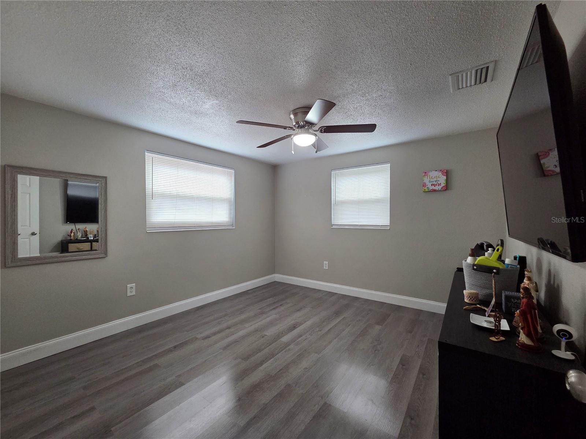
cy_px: 220
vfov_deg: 89.9
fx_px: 220
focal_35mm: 13
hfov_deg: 106.2
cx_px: 293
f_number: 2.2
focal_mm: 2.2
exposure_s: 1/60
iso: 250
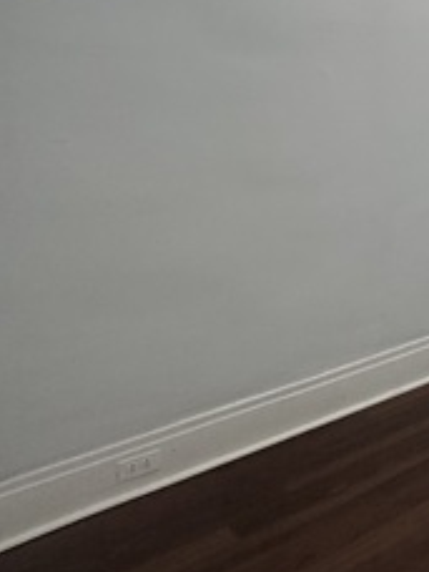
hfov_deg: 26.6
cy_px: 157
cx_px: 622
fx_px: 677
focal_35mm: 41
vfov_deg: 44.5
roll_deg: -1.9
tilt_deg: -9.3
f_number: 2.2
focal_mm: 2.22
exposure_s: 1/120
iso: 320
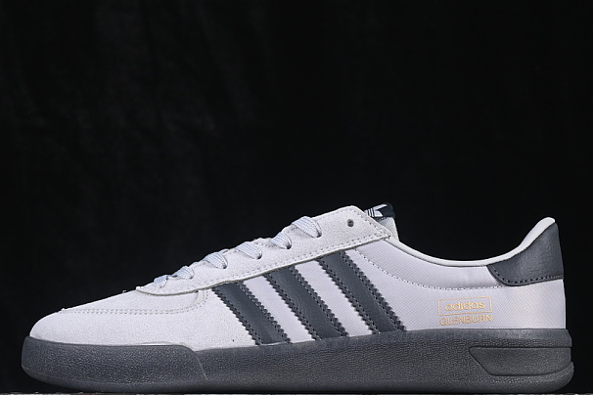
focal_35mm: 99
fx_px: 1631
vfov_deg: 13.8
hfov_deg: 20.6
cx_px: 300
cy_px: 232
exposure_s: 1/60
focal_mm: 50
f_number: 8
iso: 160
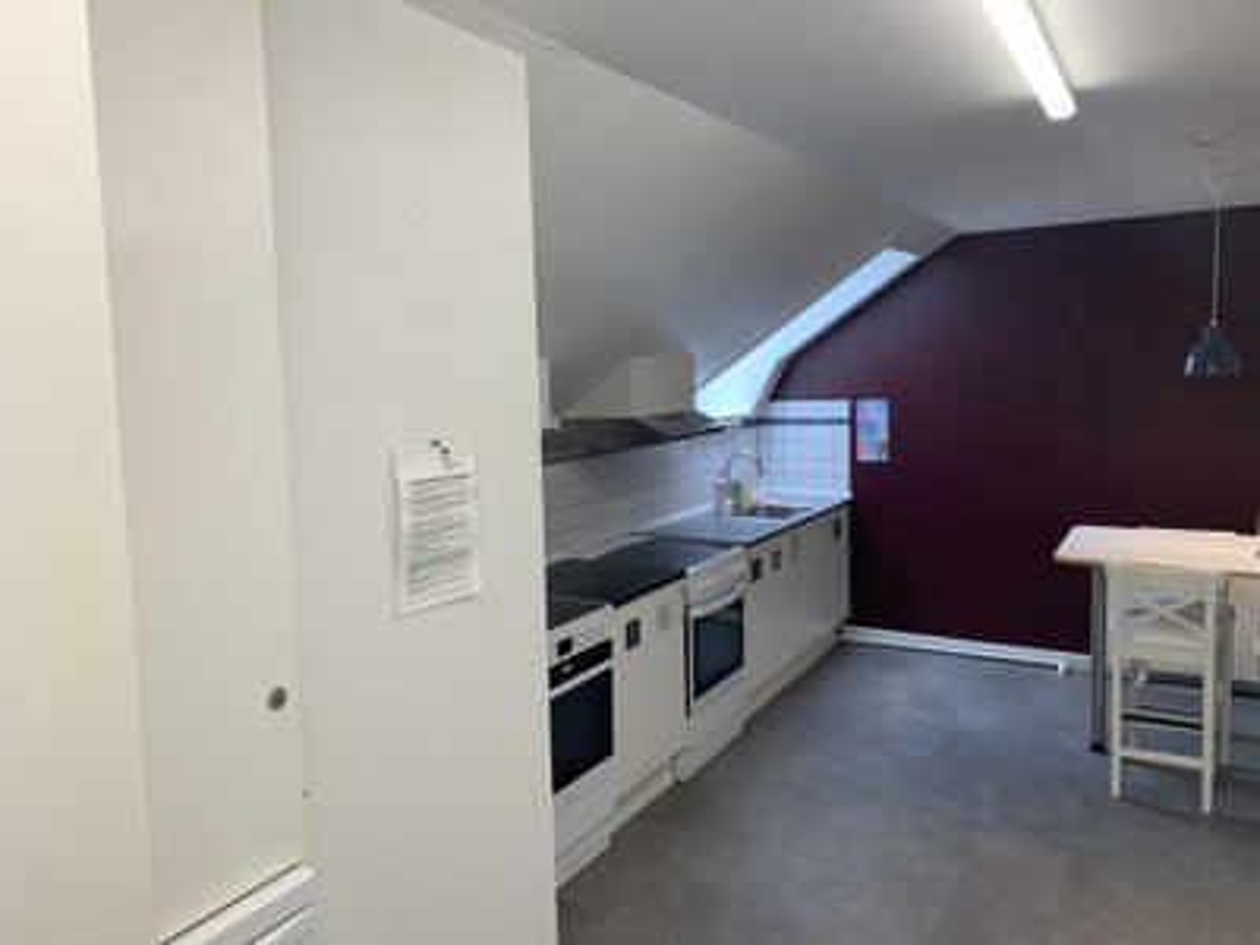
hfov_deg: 67.3
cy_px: 472
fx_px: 946
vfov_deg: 53.1
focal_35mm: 26
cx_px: 630
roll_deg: +1.0
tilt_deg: -5.8
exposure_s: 1/100
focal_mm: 4.25
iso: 64
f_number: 1.8
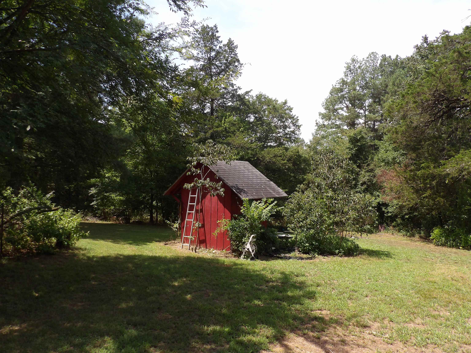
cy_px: 176
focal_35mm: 24
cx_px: 236
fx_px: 327
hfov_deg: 71.6
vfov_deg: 56.8
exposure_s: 1/495
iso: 100
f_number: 3.2
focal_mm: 4.3
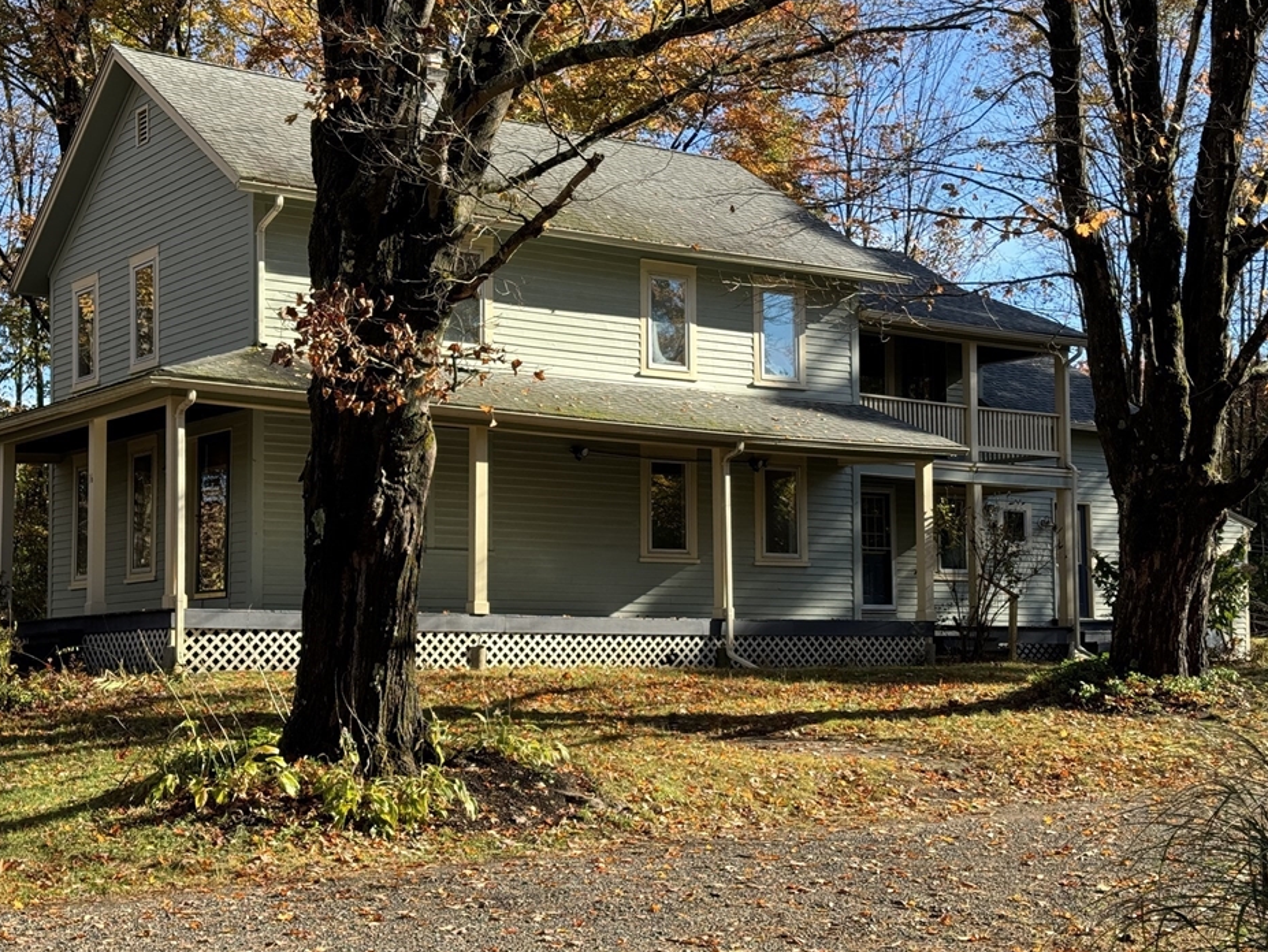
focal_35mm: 53
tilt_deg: +3.7
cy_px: 507
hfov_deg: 36.1
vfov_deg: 27.5
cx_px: 573
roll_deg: +0.2
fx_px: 1942
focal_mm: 6.76
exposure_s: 1/1133
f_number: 1.78
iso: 64
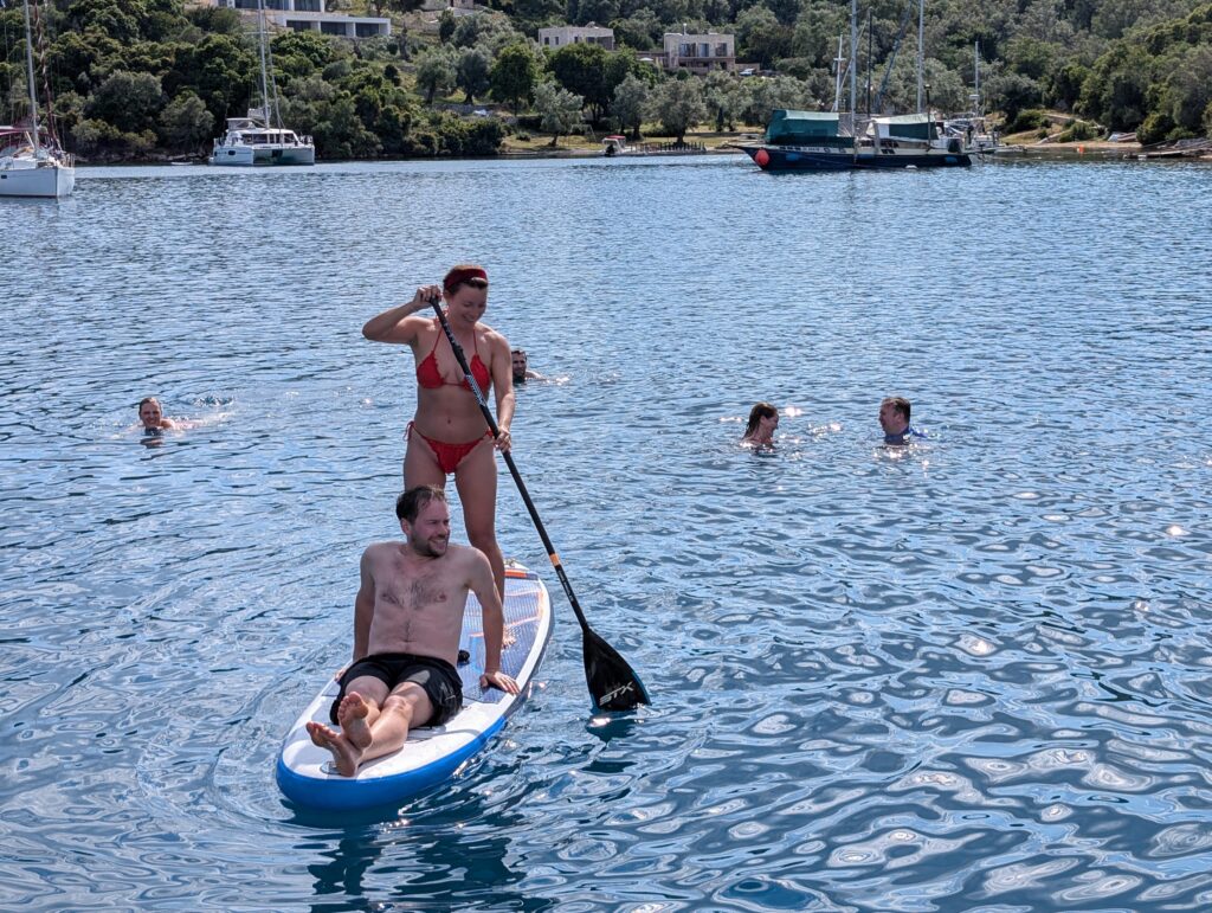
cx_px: 606
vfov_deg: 29.7
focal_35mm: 49
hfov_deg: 38.9
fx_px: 1718
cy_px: 456
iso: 19
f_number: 1.68
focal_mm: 6.9
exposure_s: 1/1513
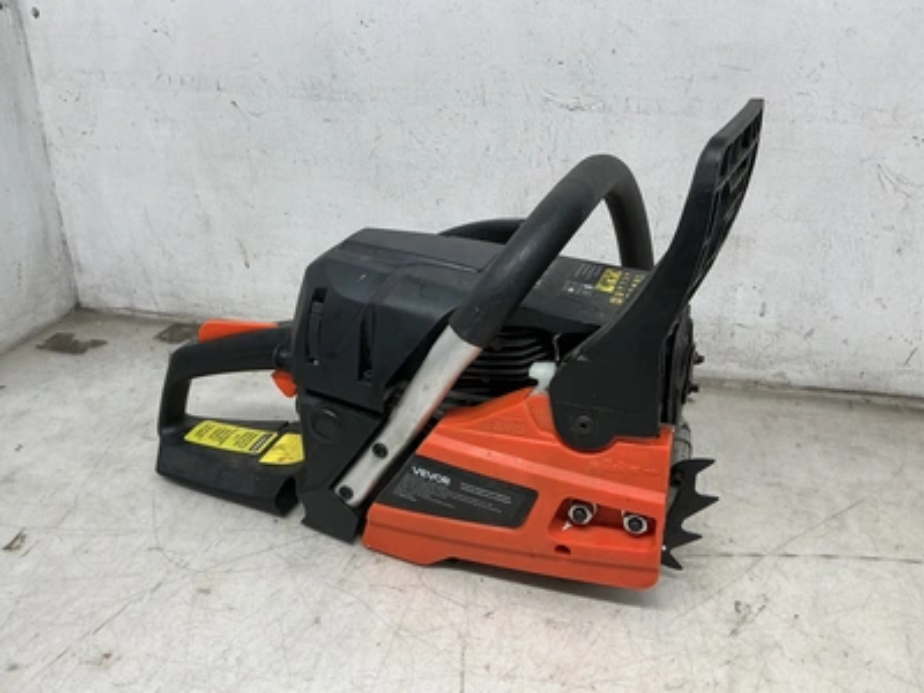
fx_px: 747
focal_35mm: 28
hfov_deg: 63.4
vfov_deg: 49.7
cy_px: 346
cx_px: 462
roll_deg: -0.1
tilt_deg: -24.8
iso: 50
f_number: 1.8
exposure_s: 1/120
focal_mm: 3
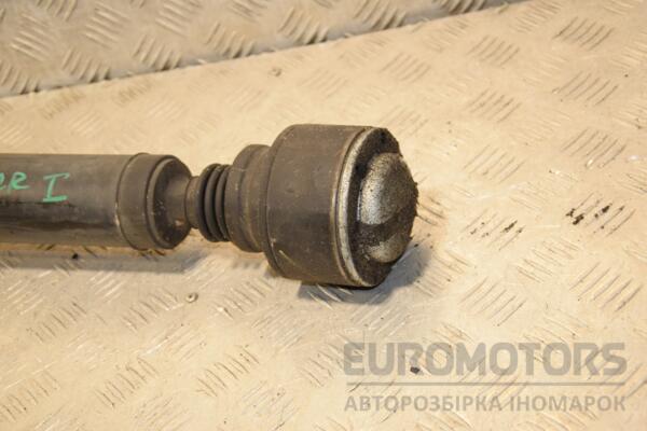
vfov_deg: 18.9
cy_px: 216
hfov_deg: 28.1
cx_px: 324
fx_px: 1294
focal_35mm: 72
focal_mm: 48
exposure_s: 1/200
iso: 800
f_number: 5.6
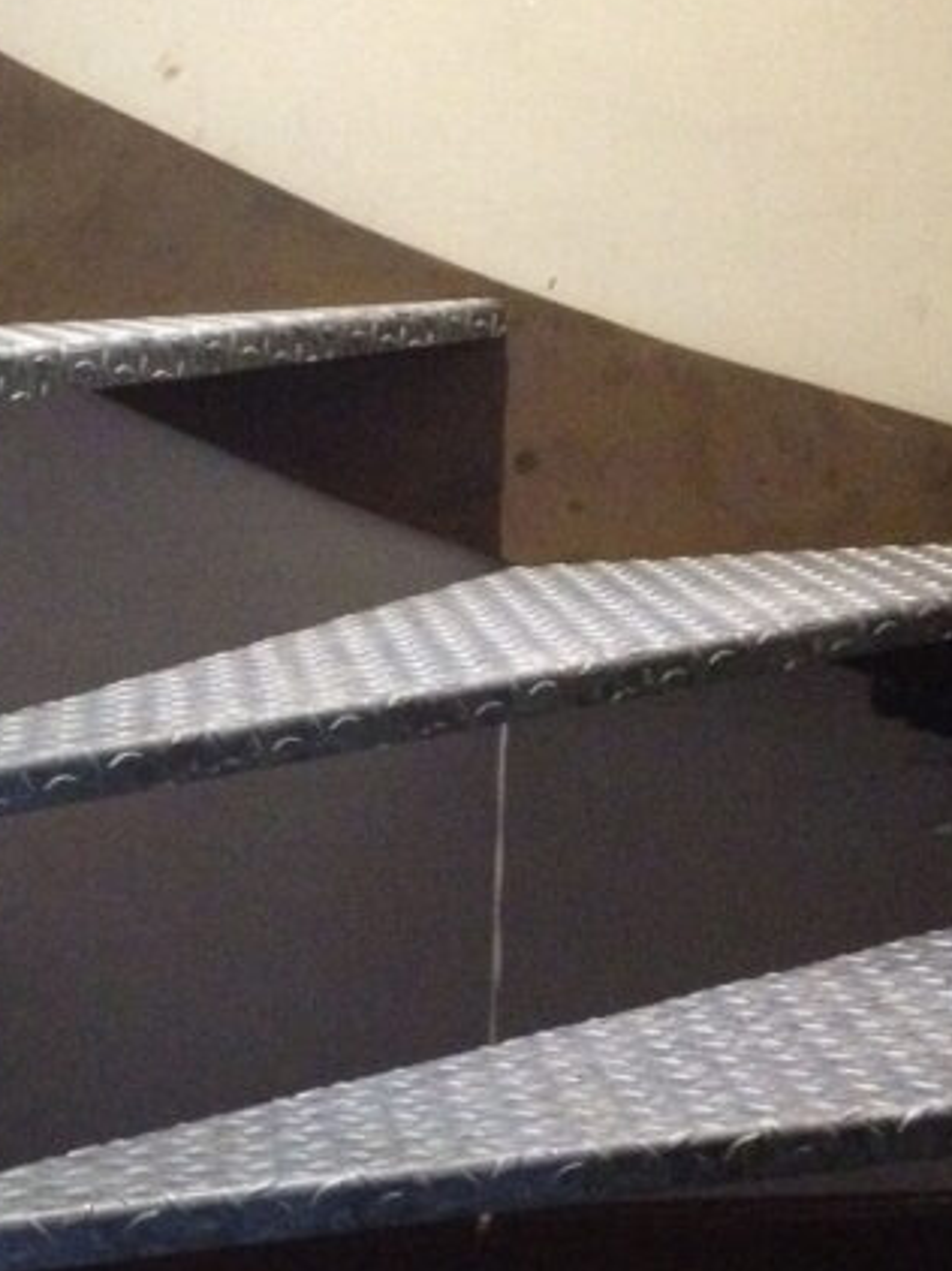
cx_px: 51
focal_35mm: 85
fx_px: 3120
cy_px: 771
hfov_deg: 17.0
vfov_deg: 23.0
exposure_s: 1/15
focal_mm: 4.28
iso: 800
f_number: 2.4
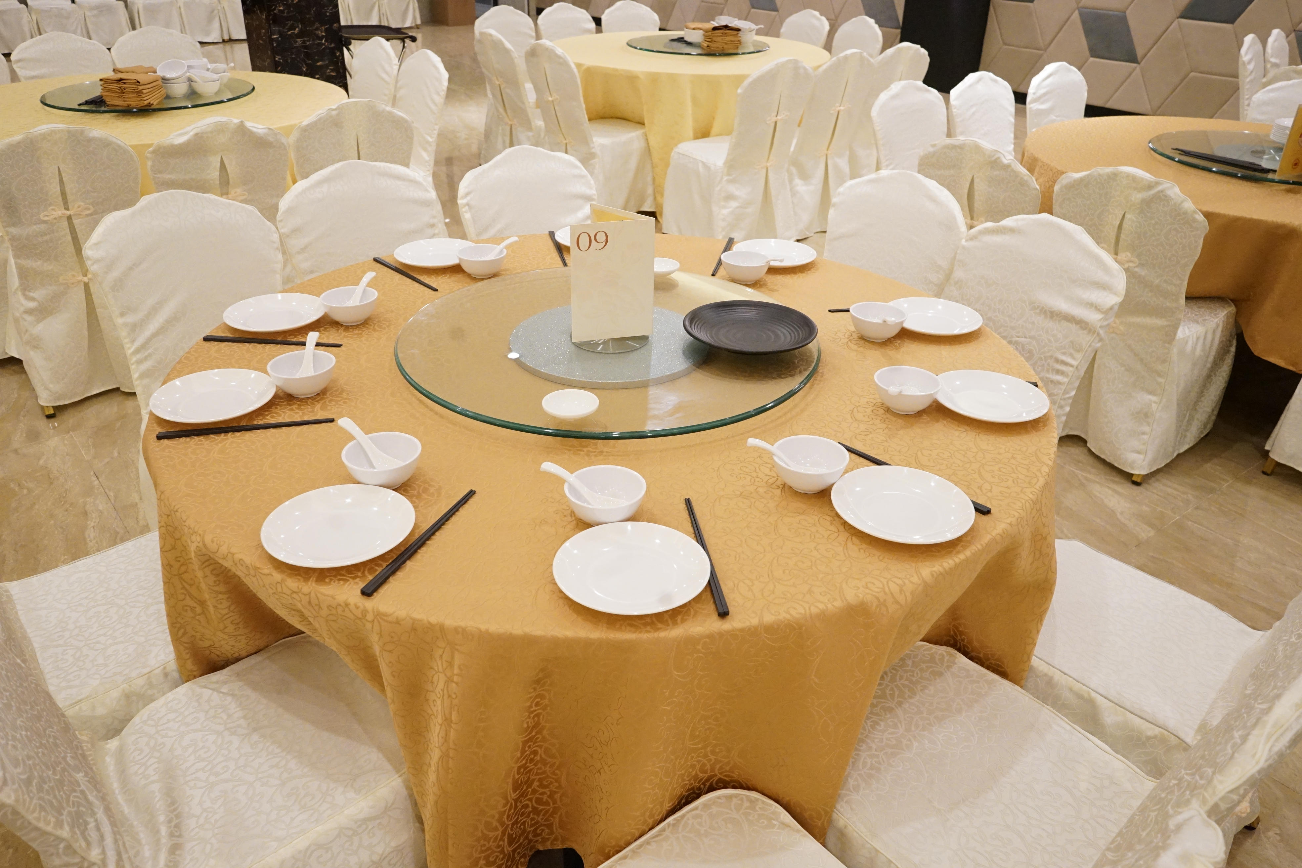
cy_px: 434
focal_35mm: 28
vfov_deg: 46.4
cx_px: 651
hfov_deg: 65.5
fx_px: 1013
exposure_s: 1/60
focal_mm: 28
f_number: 6.3
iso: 5000
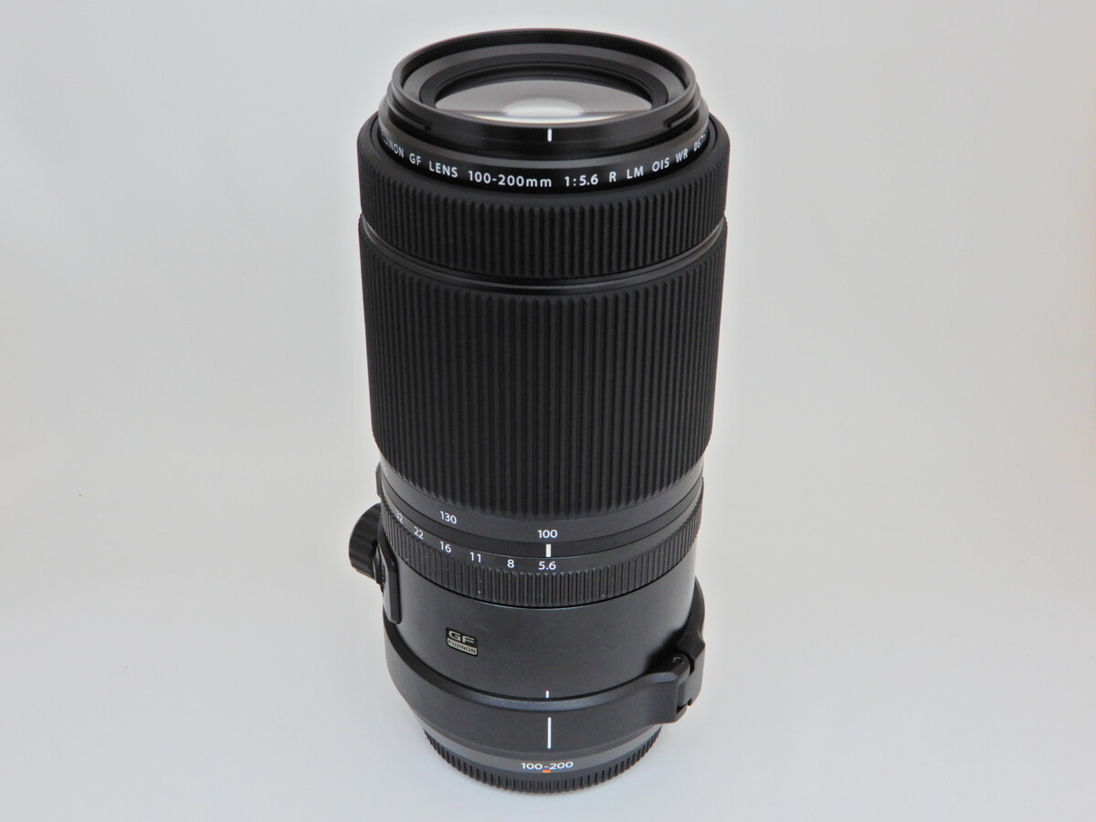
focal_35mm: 45
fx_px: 1425
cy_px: 411
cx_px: 548
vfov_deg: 32.2
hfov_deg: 42.1
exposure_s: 1/30
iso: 180
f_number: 4
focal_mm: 8
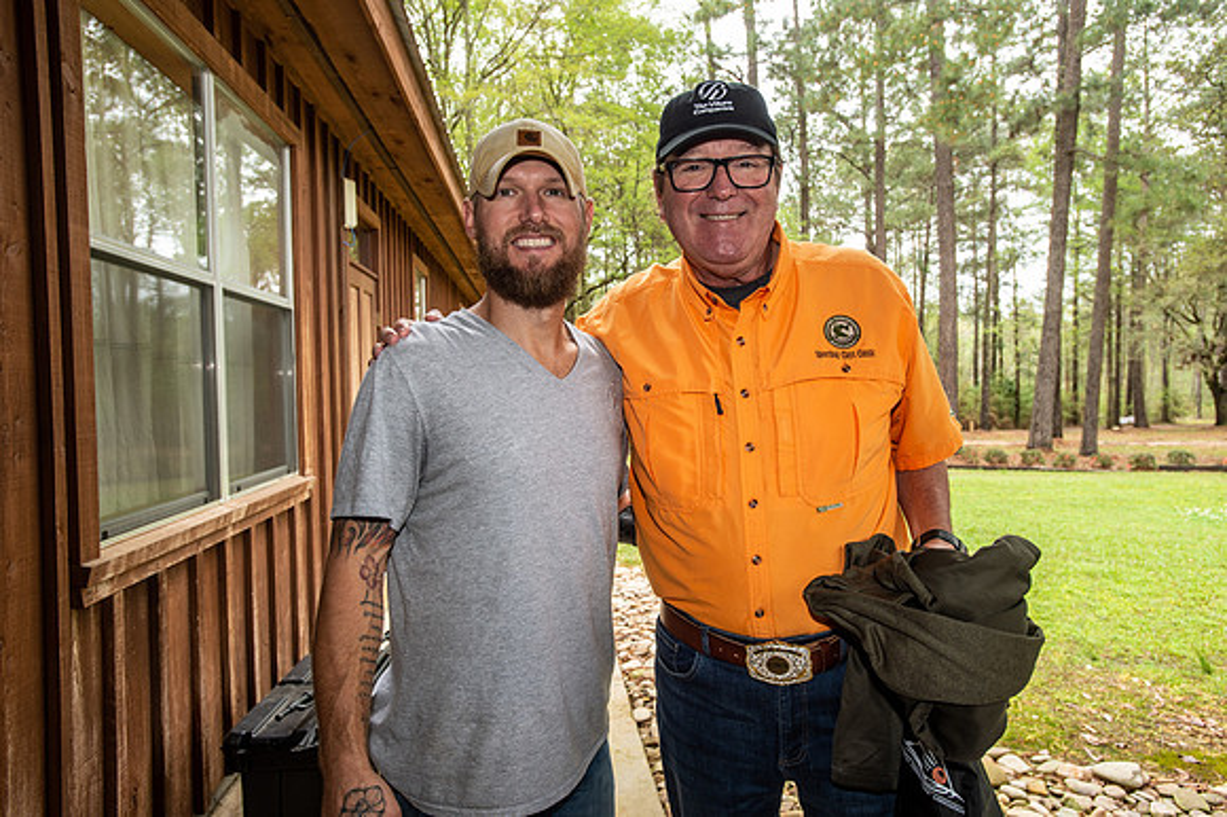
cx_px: 614
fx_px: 852
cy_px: 408
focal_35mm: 25
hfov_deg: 71.5
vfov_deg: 51.2
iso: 400
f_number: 5.6
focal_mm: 25
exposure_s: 1/60
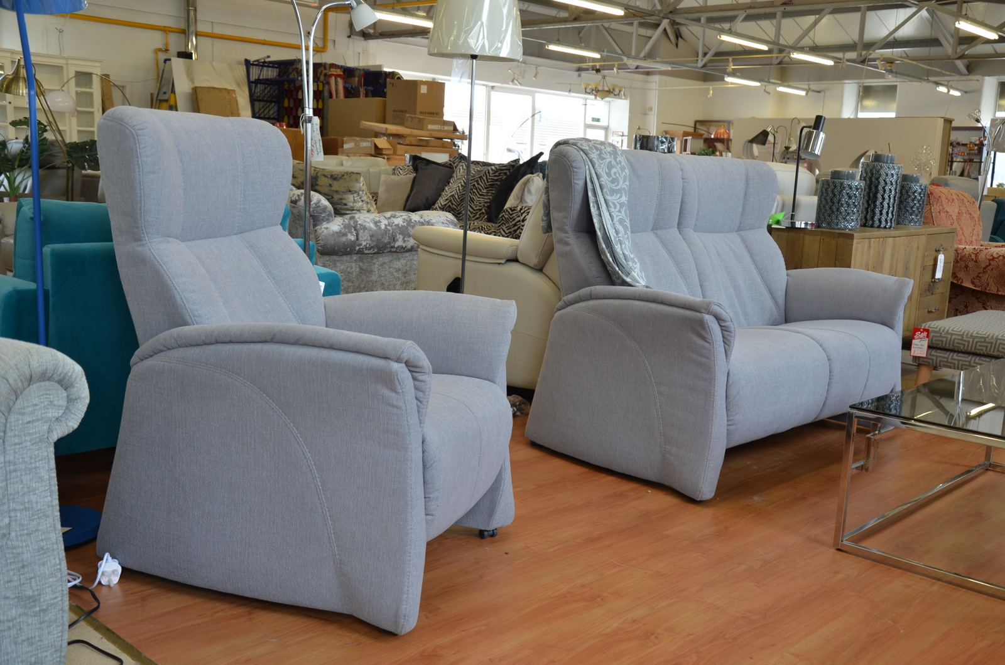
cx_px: 502
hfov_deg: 53.2
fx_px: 1003
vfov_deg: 36.7
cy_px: 332
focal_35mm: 36
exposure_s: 1/80
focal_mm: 24
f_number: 4.5
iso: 400
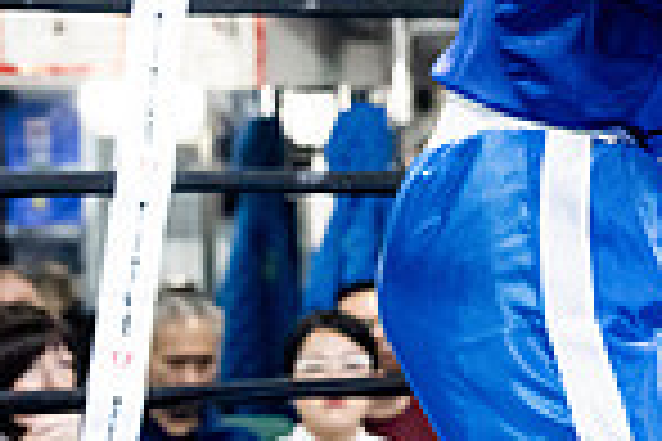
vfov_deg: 6.7
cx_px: 1157
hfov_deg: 9.6
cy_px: 97
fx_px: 3769
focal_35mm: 205
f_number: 2.8
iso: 8000
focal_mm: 52
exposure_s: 1/1000
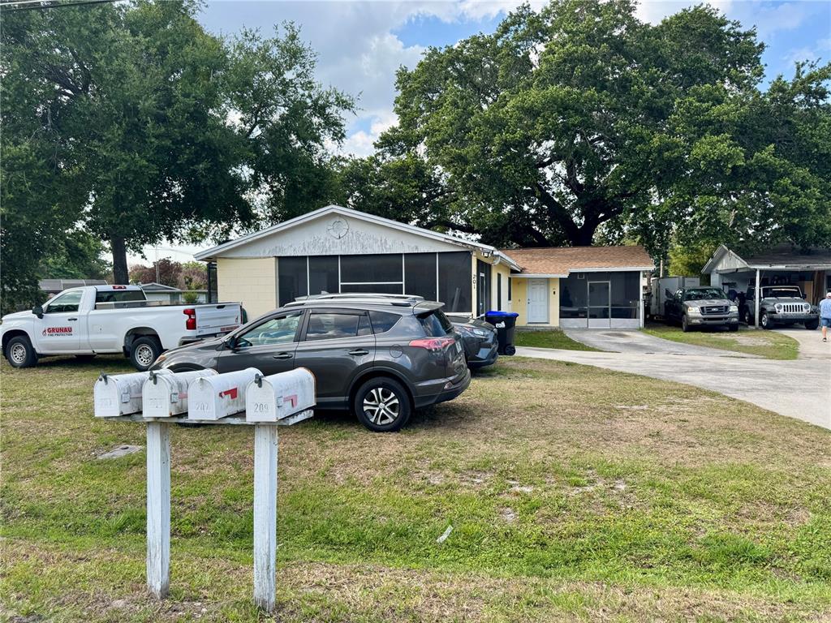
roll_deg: +0.4
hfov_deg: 71.6
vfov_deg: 56.8
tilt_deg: -2.2
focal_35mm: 24
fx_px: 576
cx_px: 416
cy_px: 312
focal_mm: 6.76
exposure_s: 1/1112
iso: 80
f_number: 1.78
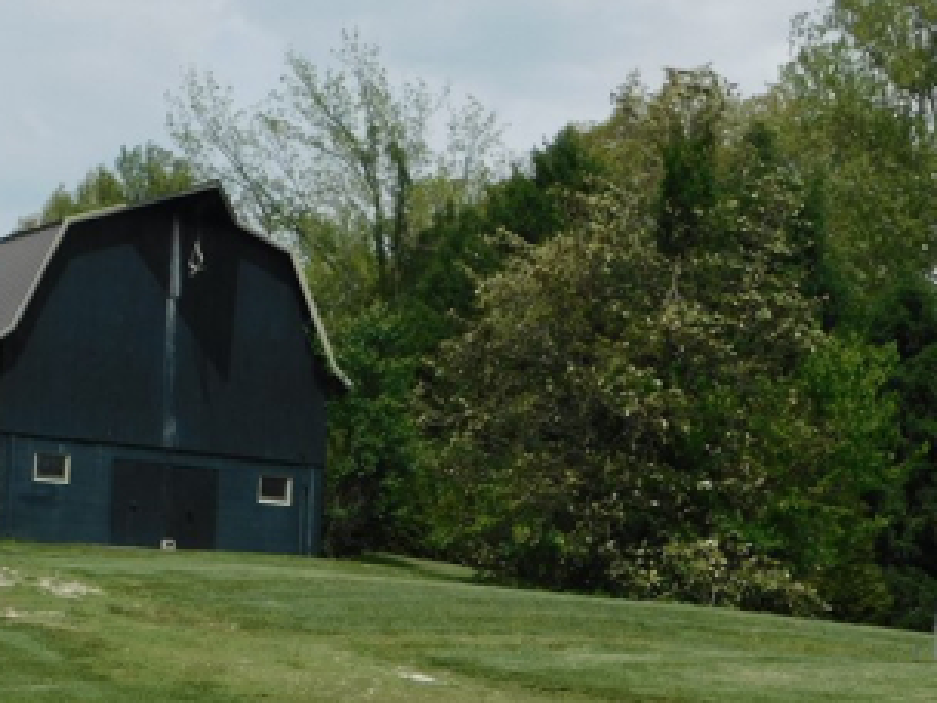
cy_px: 564
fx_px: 3032
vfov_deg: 13.2
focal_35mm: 112
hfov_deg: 17.4
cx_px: 199
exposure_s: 1/400
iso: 125
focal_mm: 9
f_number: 7.6
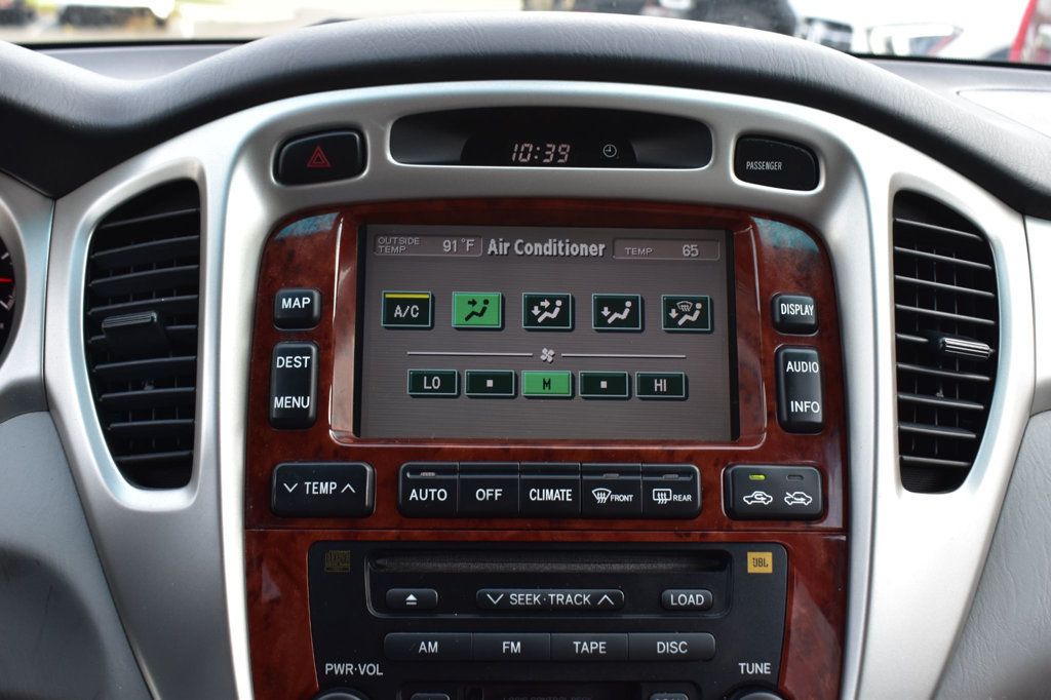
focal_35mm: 40
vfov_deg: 33.0
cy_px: 350
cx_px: 526
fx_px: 1182
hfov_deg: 47.9
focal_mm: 27
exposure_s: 1/50
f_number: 8
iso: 400
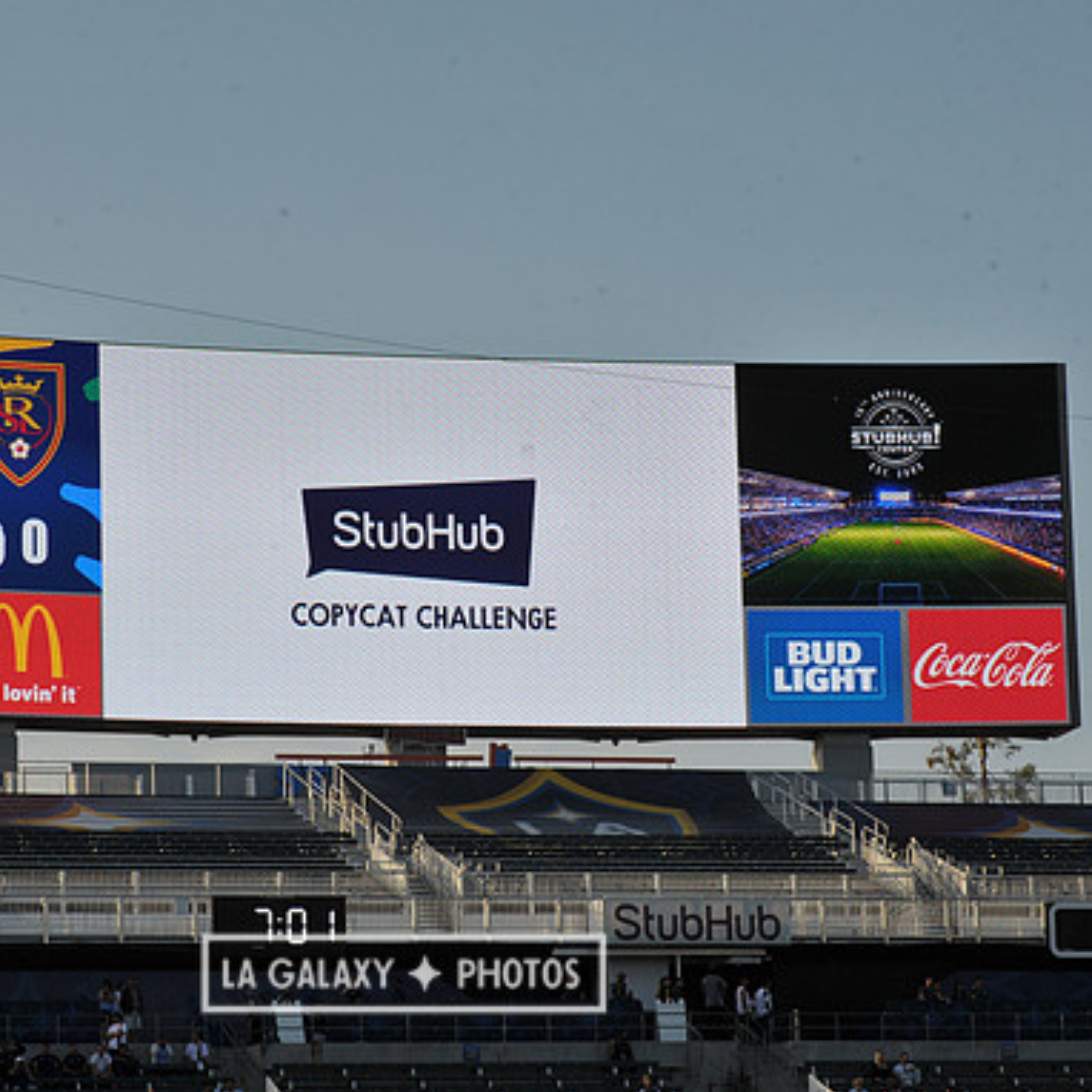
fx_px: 5068
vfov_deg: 12.3
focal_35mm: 142
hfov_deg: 12.3
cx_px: 403
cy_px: 543
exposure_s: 1/640
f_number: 13
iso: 400
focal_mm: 110
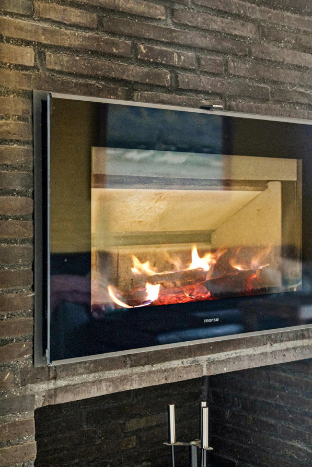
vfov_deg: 33.9
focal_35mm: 59
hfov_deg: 23.0
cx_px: 170
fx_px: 767
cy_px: 225
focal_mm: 44
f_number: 4
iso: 2500
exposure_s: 1/160
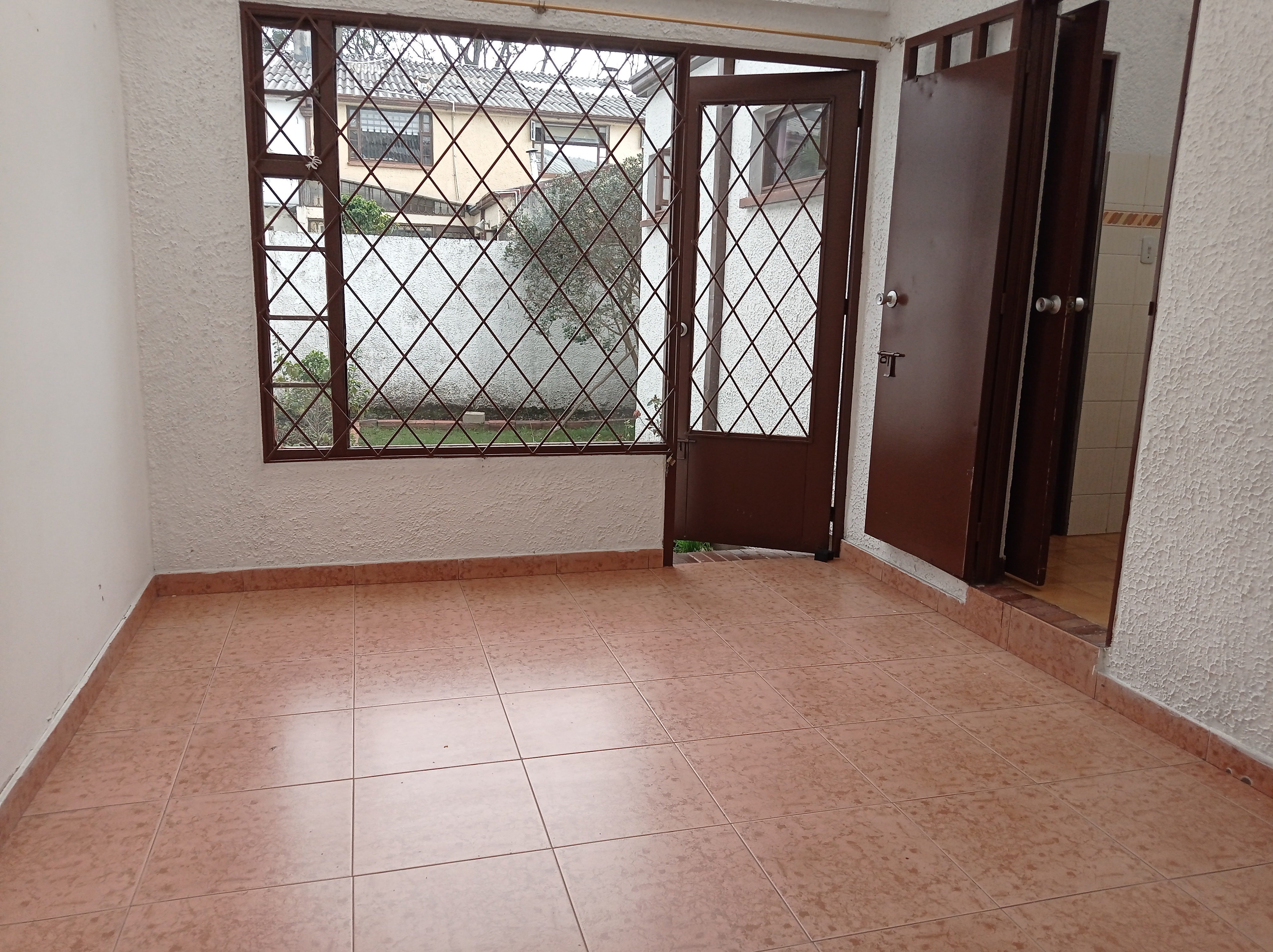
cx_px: 636
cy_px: 476
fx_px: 1029
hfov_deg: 63.5
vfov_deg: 49.7
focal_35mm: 28
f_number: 1.79
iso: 101
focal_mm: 4.74
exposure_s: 1/401
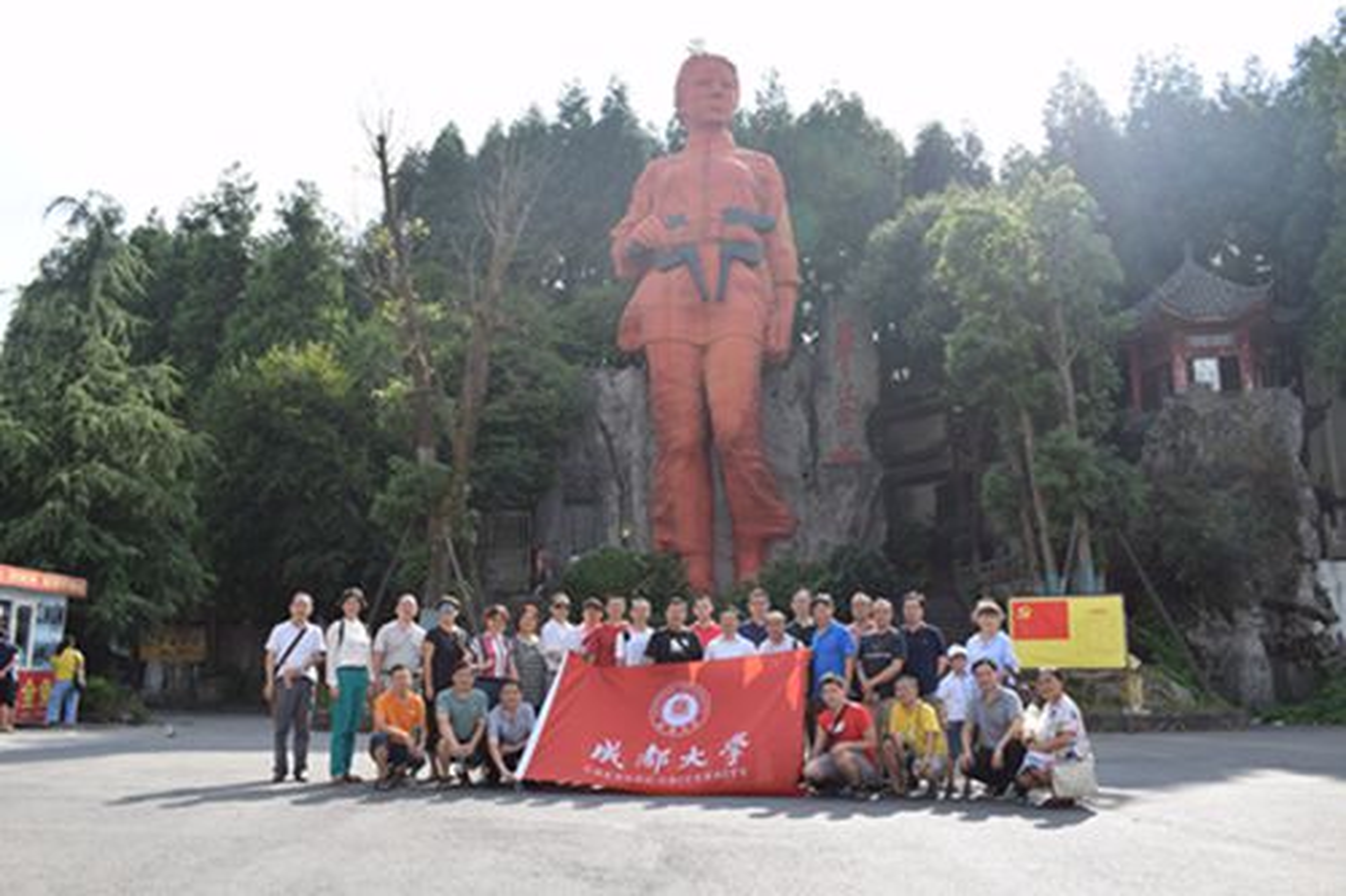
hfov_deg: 61.9
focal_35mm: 30
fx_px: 1121
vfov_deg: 43.6
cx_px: 673
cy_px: 448
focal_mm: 20
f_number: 9
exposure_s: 1/320
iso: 200
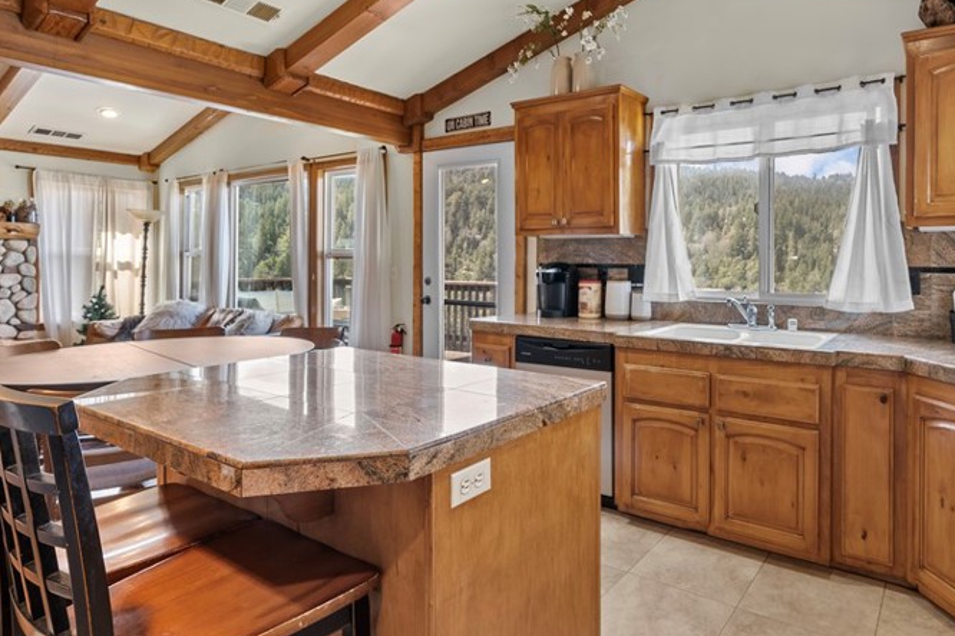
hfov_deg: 81.7
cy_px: 264
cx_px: 619
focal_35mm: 20
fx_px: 531
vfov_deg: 61.6
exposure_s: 1/1.67
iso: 250
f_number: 9
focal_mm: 13
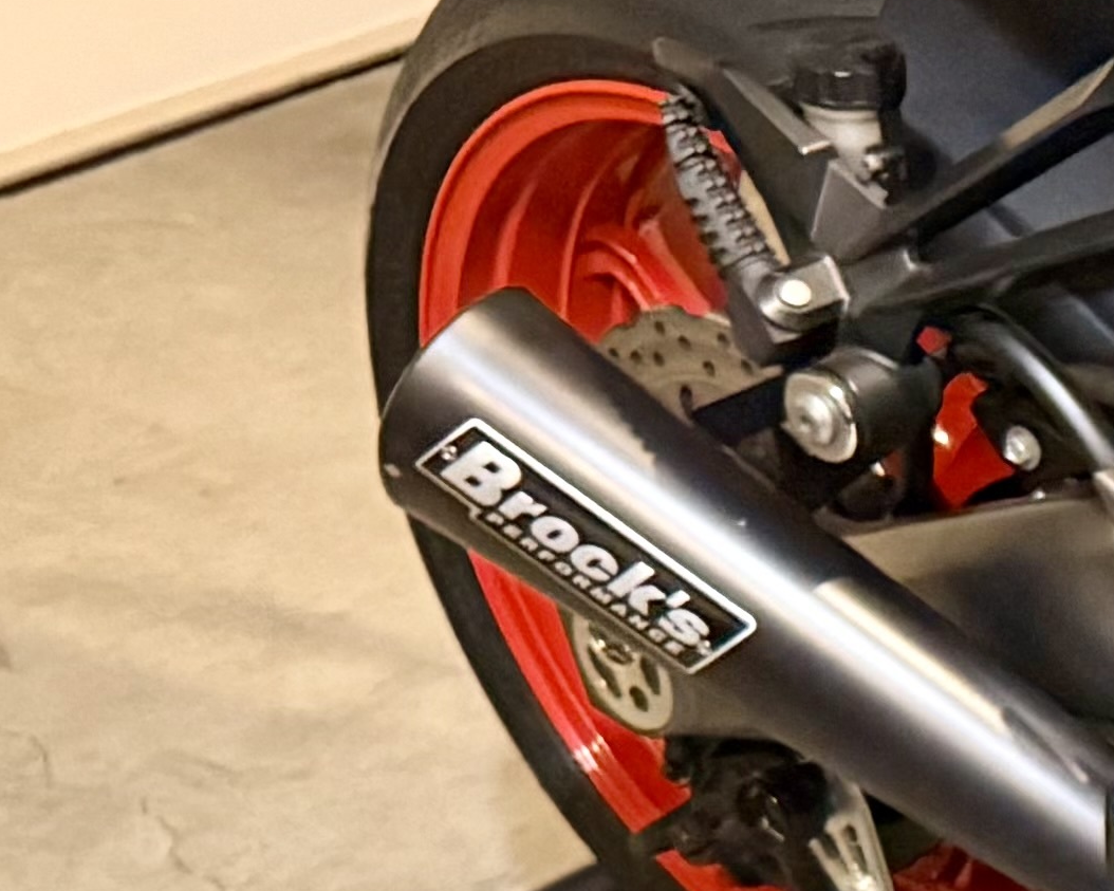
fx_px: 4187
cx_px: 2407
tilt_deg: -26.9
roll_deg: +0.4
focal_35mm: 127
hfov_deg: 12.7
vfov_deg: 12.1
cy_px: 625
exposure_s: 1/40
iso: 1000
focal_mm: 6.76
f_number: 1.78
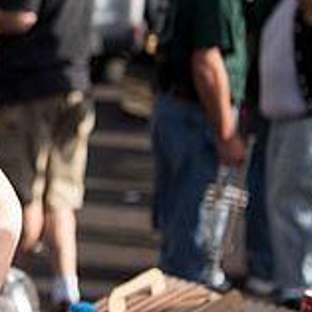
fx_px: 1540
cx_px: -213
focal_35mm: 151
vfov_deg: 11.6
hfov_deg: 11.0
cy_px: 160
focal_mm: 48
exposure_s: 1/2000
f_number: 2.8
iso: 250
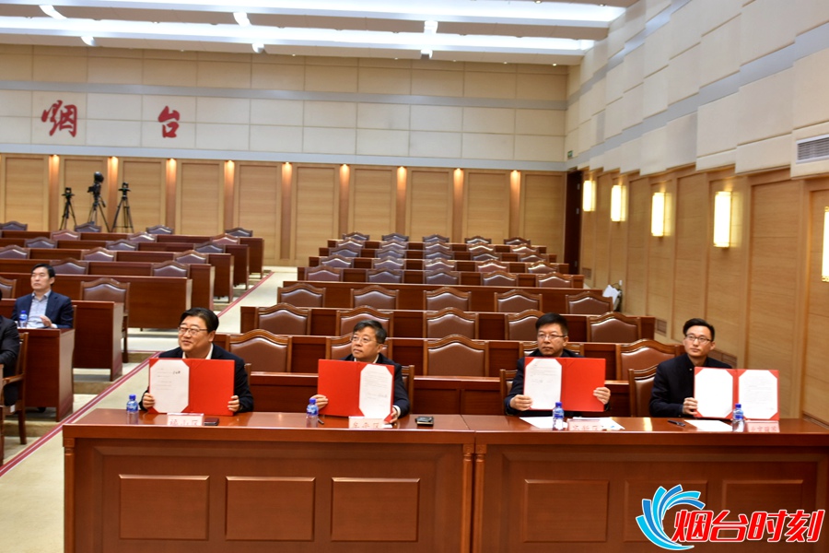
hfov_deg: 53.1
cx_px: 414
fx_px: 829
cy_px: 276
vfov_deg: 36.9
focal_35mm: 36
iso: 640
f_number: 2.8
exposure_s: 1/125
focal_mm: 24
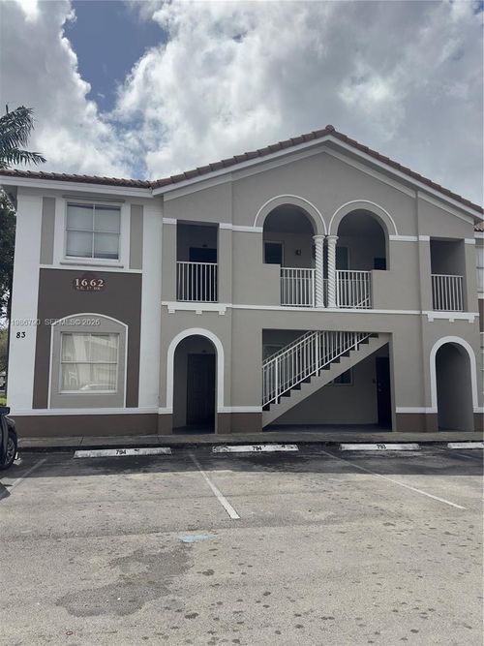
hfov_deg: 51.3
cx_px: 242
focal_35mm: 27
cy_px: 323
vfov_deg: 65.3
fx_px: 504
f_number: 1.78
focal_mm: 6.86
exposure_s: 1/15385
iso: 100
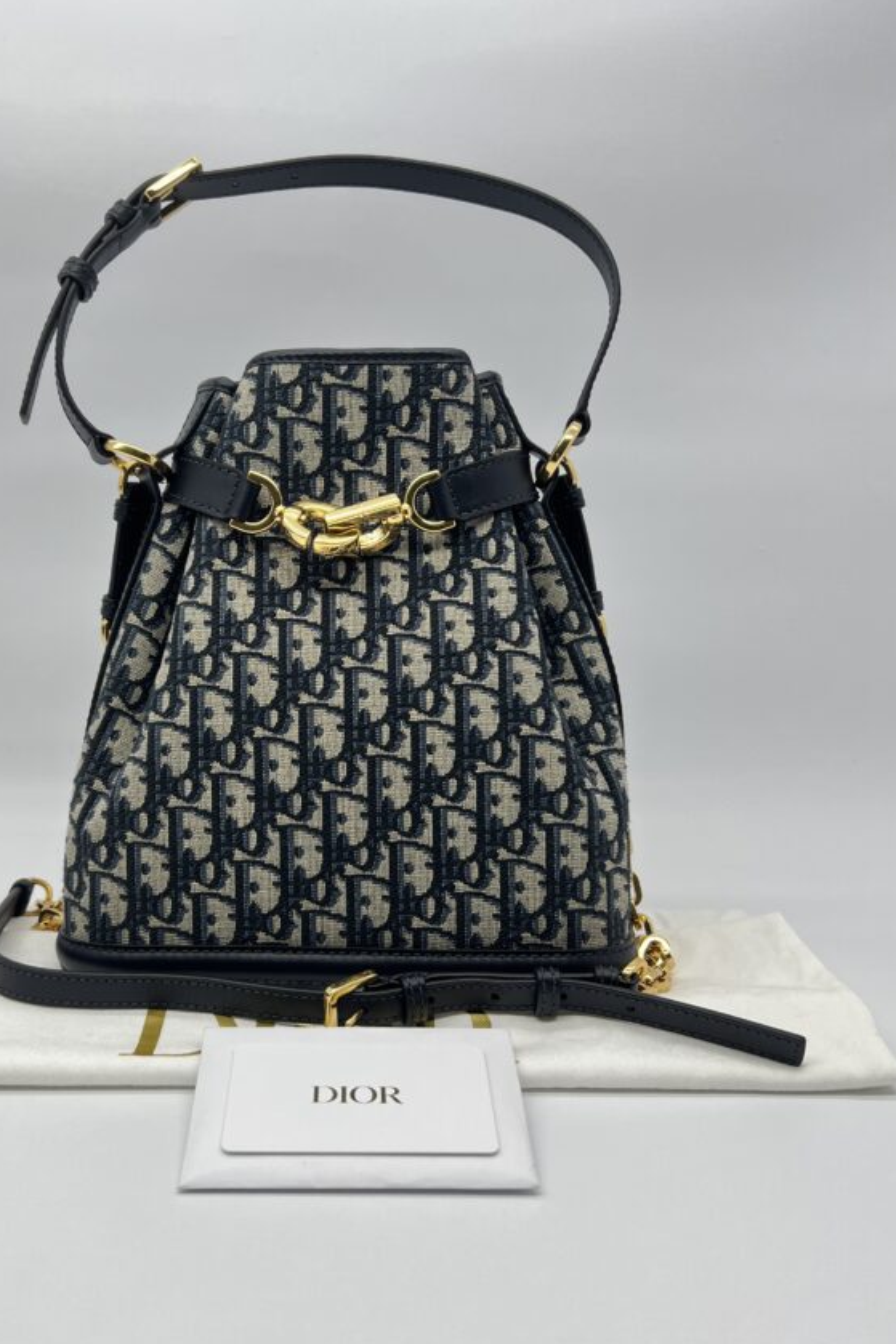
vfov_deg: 57.2
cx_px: 324
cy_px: 708
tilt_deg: -11.0
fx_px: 1232
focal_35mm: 33
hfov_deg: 39.6
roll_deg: +0.2
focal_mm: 5.7
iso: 32
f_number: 1.5
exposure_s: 1/115
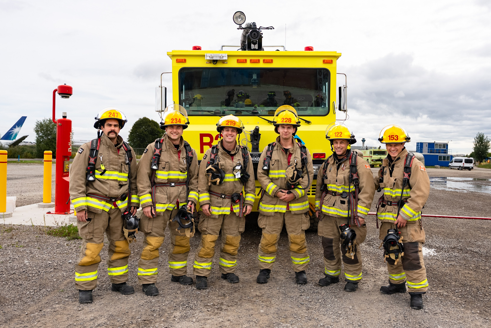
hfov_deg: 61.1
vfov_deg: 43.1
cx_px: 267
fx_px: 415
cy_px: 158
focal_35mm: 30
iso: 125
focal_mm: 24
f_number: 2.8
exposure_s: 1/1600
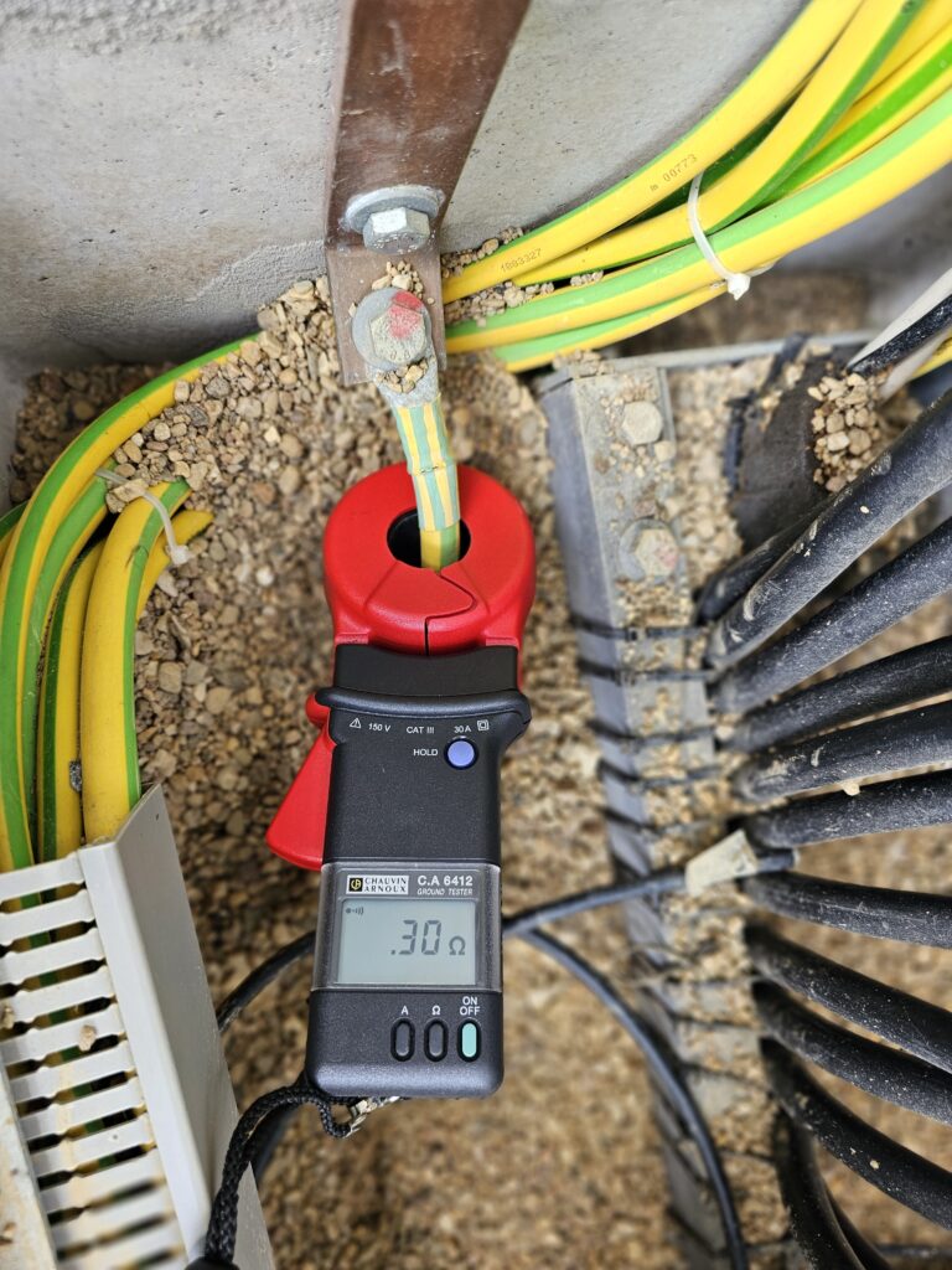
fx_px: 843
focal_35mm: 23
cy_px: 635
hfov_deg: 58.9
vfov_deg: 73.9
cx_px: 476
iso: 100
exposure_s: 1/100
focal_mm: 6.3
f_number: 1.7
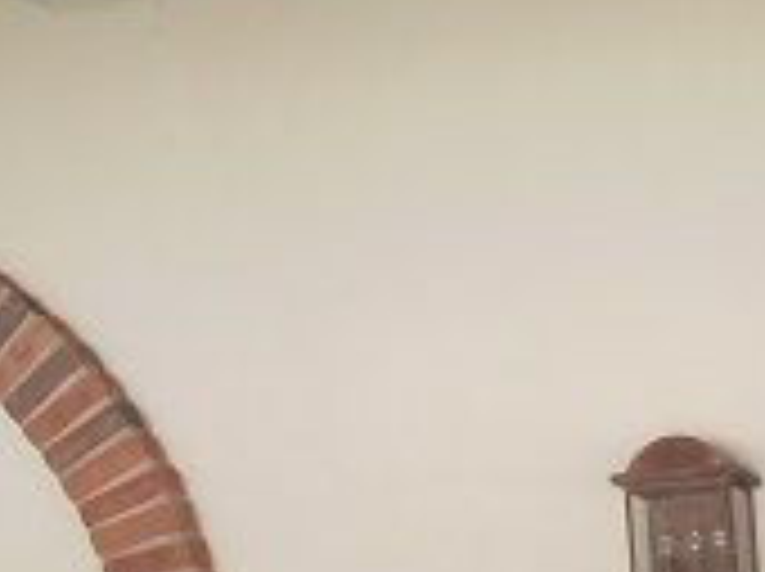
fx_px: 2405
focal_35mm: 109
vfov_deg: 12.1
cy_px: 1115
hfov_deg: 16.1
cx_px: 1228
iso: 80
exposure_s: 1/30
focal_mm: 4.2
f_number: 3
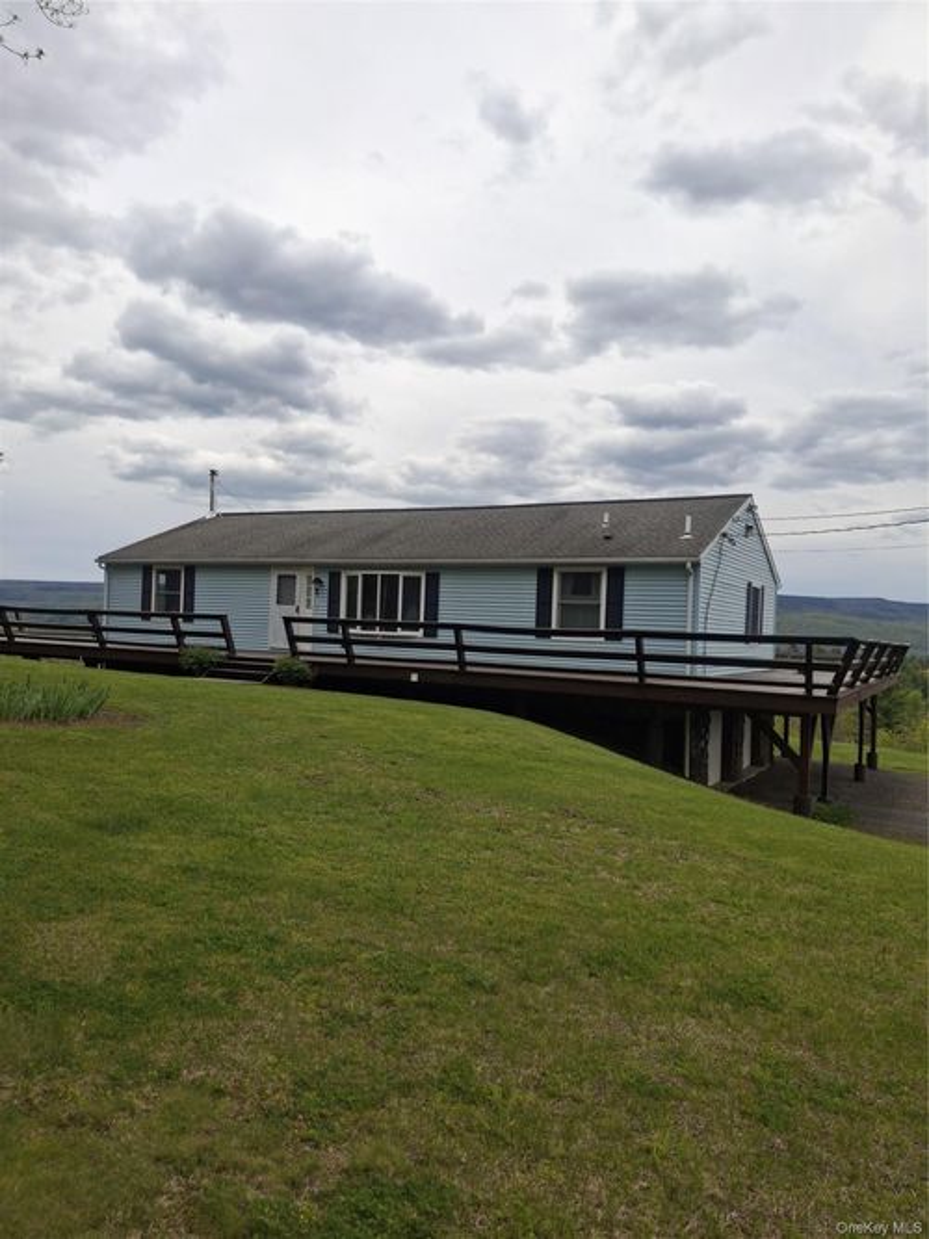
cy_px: 620
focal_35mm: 25
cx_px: 464
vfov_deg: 69.4
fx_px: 895
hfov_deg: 54.9
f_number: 1.8
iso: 32
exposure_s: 1/2525
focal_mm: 4.69
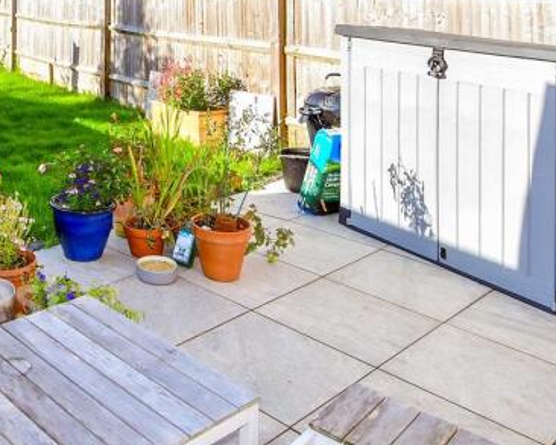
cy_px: -57
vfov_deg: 31.3
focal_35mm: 42
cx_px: 59
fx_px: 691
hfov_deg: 40.6
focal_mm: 11
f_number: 8
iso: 320
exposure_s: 1/250
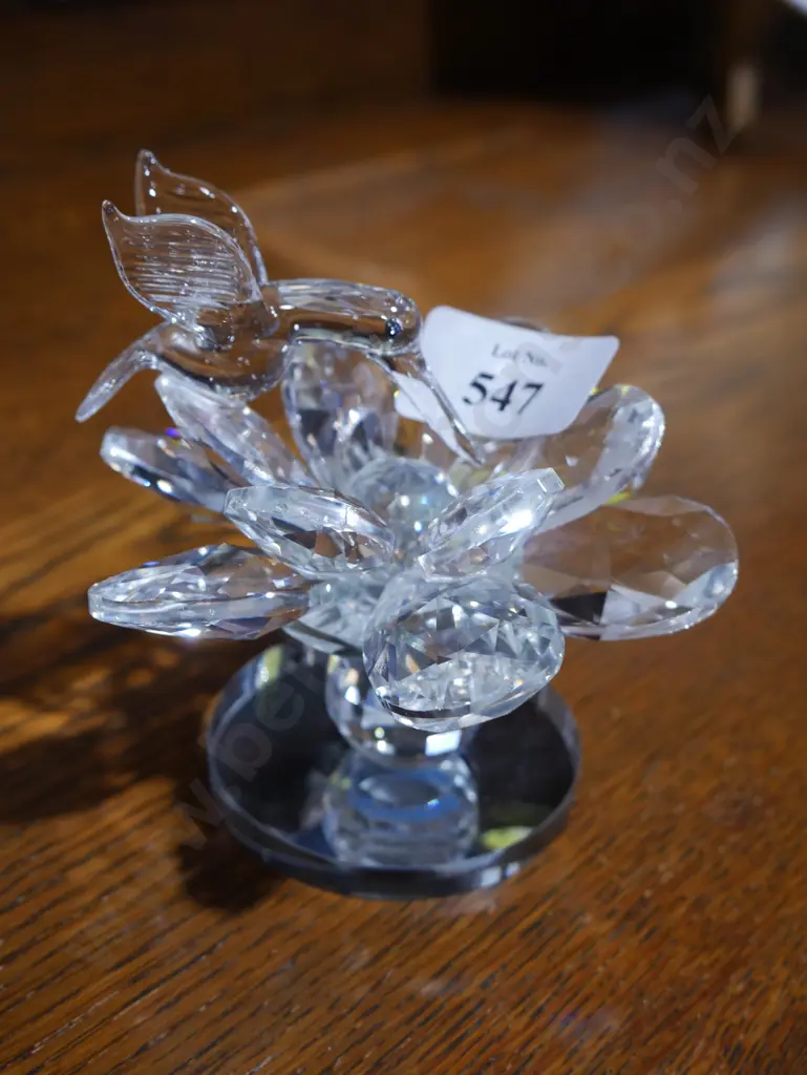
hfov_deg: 36.0
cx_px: 404
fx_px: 1242
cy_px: 538
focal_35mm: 40
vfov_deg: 46.8
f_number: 4.4
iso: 500
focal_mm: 20
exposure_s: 1/60
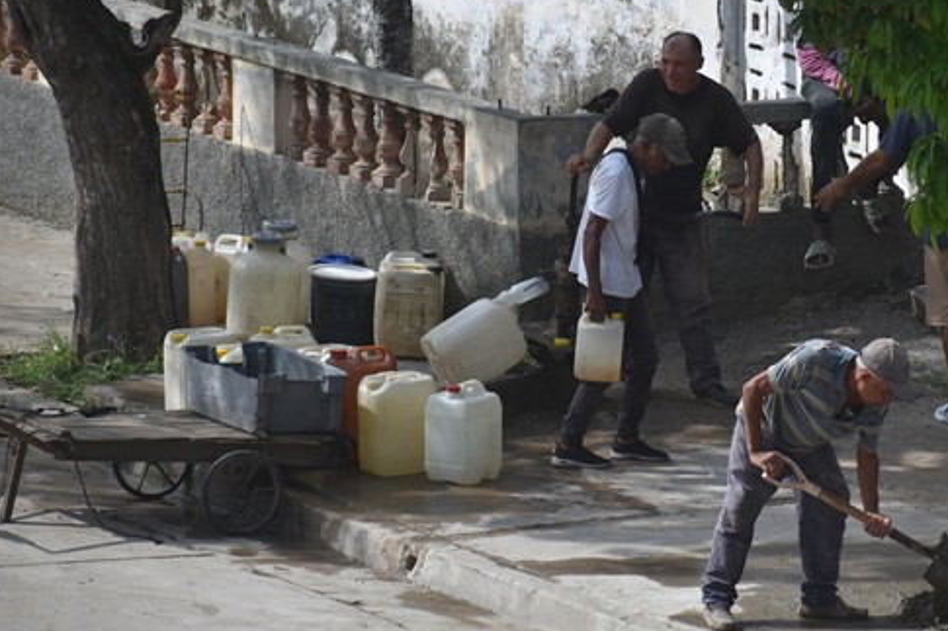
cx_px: 641
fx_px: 10766
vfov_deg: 3.4
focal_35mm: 409
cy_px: 397
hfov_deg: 5.0
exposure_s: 1/2000
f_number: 5.6
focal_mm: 190
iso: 280
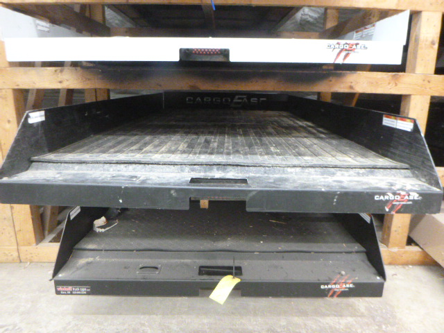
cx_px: 222
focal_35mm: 25
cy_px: 166
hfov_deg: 69.4
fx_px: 321
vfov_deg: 54.9
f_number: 3.9
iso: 1000
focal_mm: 4.5
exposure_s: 1/15
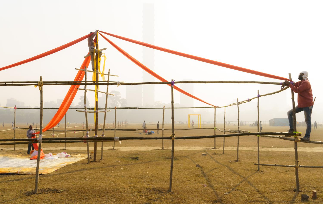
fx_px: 312
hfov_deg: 54.7
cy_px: 107
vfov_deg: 36.1
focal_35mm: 35
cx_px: 161
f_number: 4
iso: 100
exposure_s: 1/800
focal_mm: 23
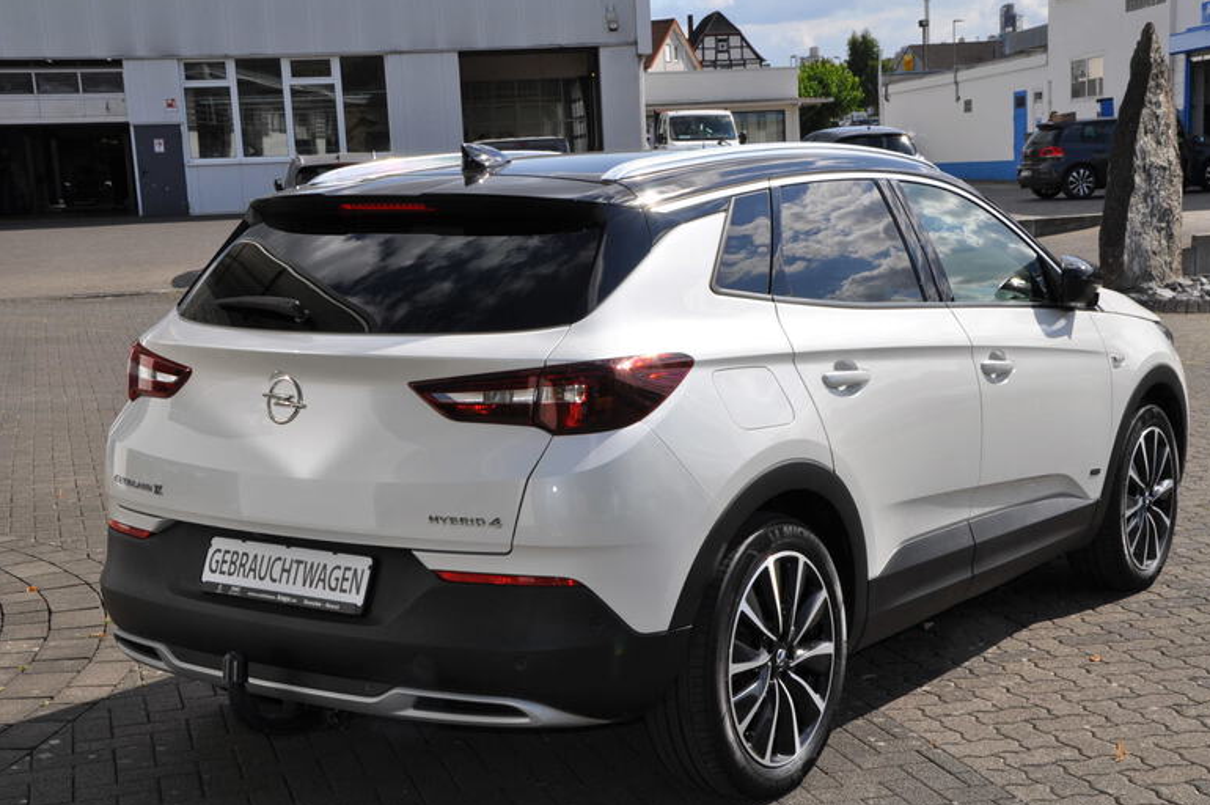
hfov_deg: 37.5
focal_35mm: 53
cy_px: 414
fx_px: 1780
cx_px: 627
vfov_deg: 25.5
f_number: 16
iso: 200
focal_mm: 34
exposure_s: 1/200
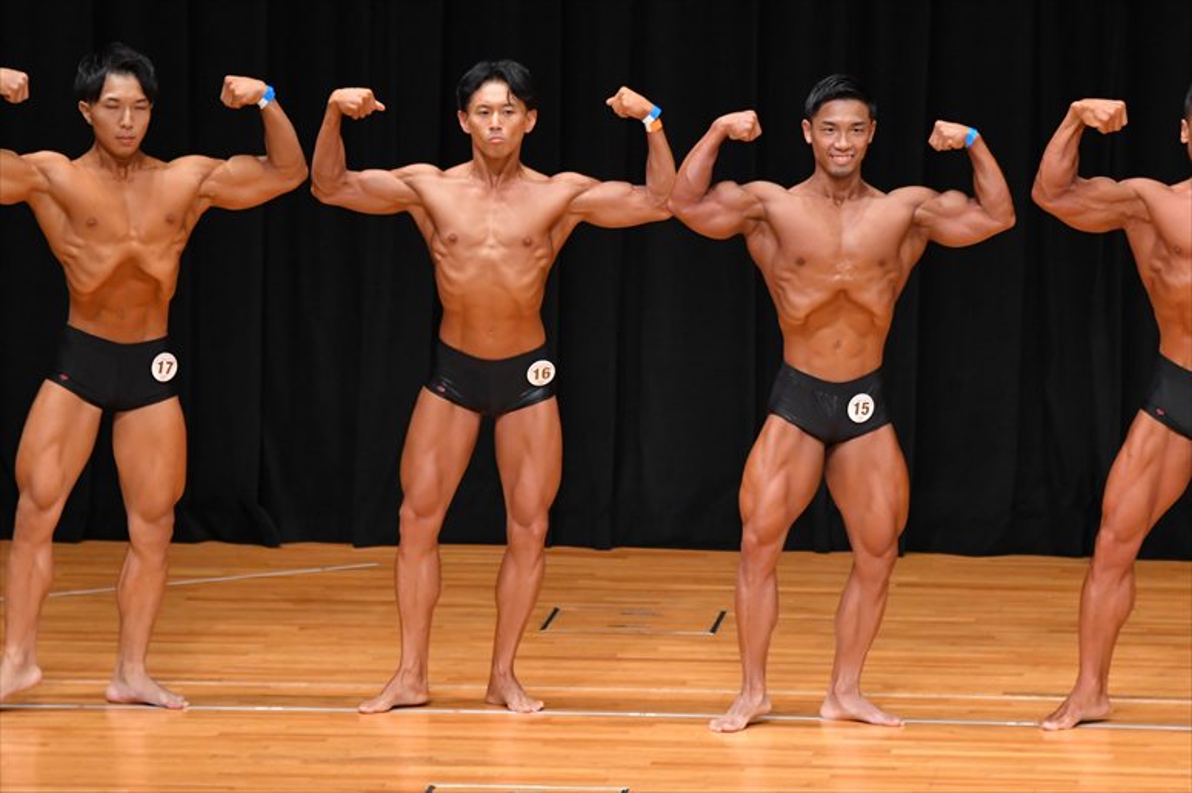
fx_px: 8936
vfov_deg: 5.1
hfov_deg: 7.6
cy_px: 396
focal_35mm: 270
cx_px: 596
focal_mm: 180
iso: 4000
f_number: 5.6
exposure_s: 1/400
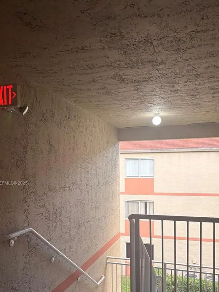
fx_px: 278
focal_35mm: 33
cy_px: 184
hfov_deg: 42.9
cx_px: 110
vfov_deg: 54.7
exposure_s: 1/120
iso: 125
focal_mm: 5.96
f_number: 1.6
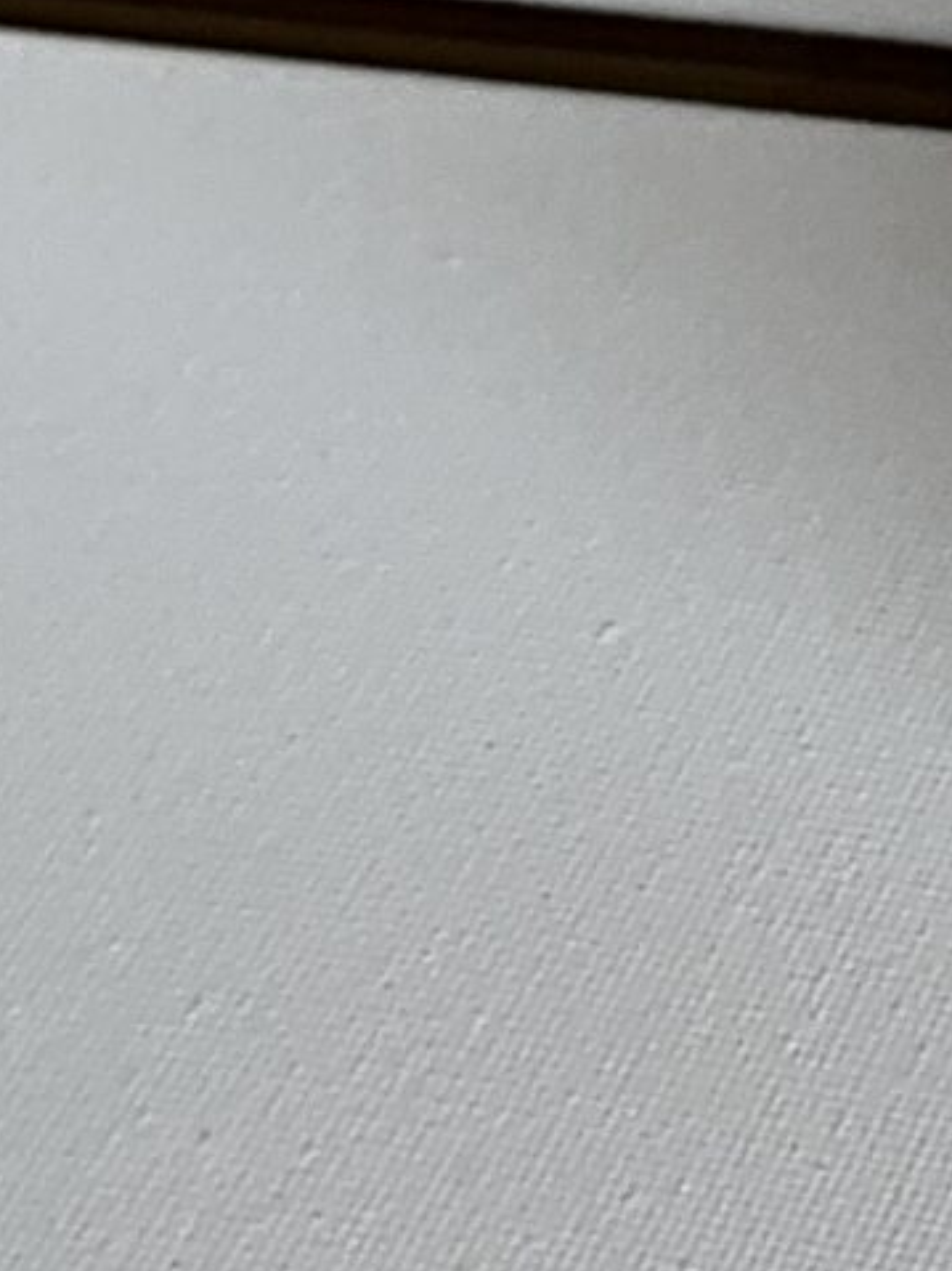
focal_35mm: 155
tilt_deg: -26.9
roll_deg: +0.7
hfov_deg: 8.8
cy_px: -838
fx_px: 5686
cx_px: 2188
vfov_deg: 12.0
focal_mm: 3
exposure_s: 1/210
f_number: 1.8
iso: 16
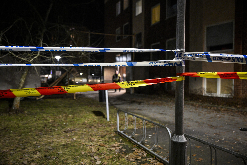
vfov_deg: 39.4
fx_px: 230
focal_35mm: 34
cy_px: 82
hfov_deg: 56.5
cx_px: 124
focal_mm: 33.5
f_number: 2.8
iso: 4000
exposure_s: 1/30
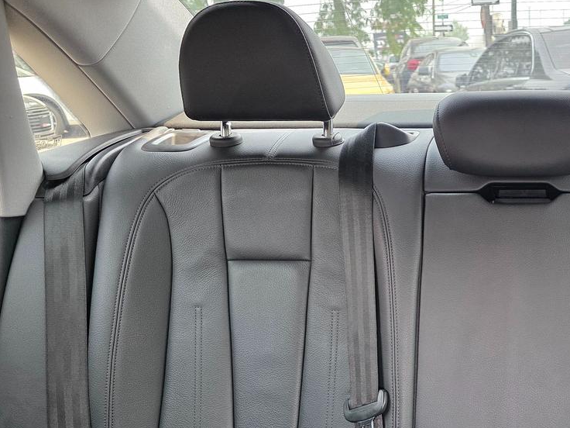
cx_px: 494
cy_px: 332
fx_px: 659
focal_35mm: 40
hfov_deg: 43.4
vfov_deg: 35.0
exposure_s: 1/180
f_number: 1.7
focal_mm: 6.3
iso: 160
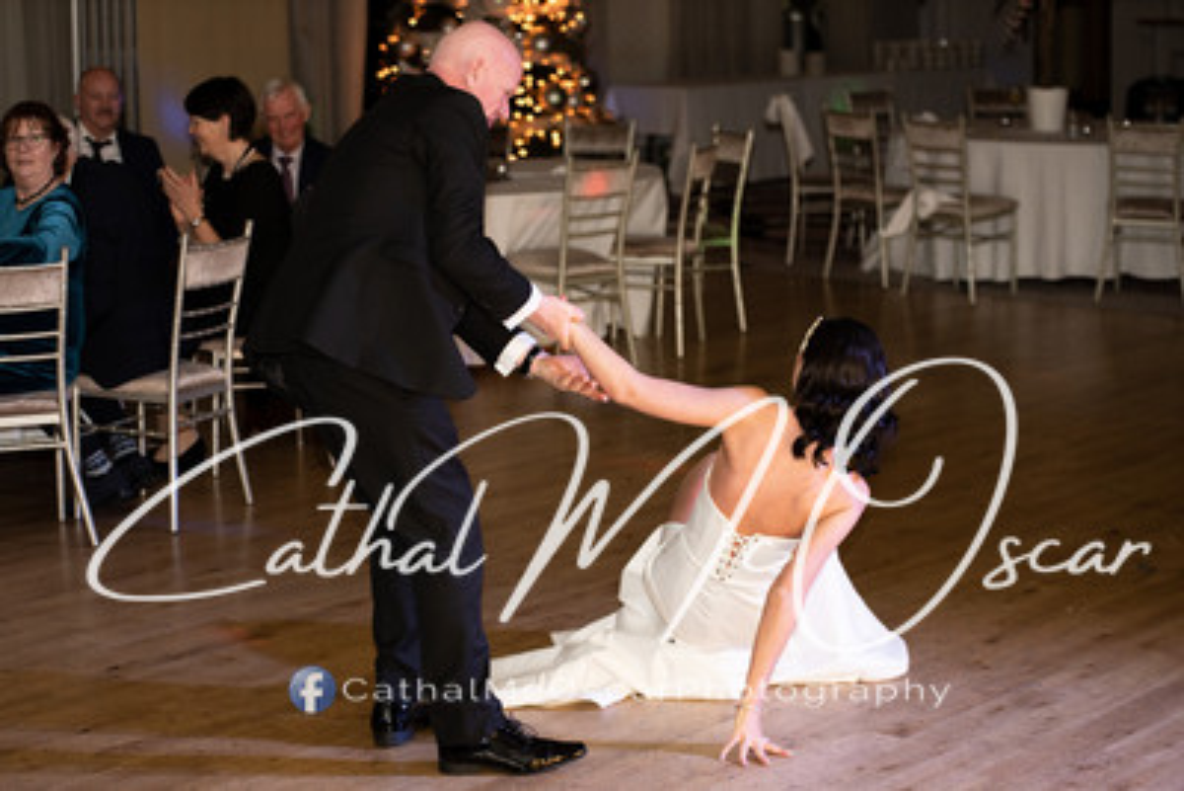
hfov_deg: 19.7
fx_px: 3411
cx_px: 570
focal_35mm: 104
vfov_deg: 13.2
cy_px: 410
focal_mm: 100
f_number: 2.8
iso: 640
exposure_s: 1/250
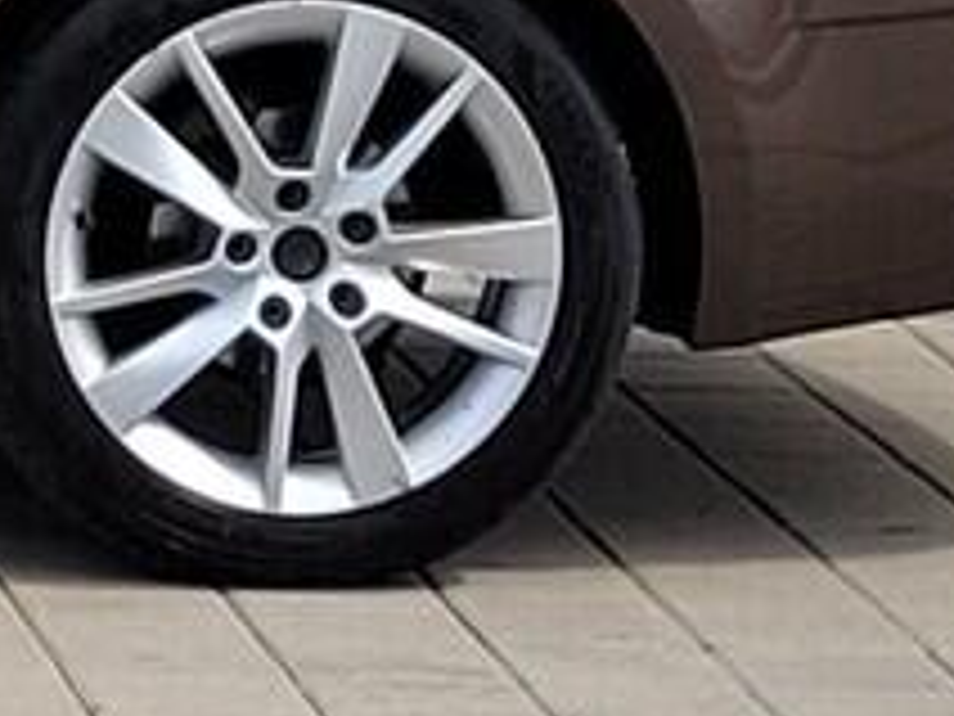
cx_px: -1138
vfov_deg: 8.2
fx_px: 4878
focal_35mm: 177
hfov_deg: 10.1
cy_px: -401
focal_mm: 5.4
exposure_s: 1/2060
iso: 40
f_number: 1.8
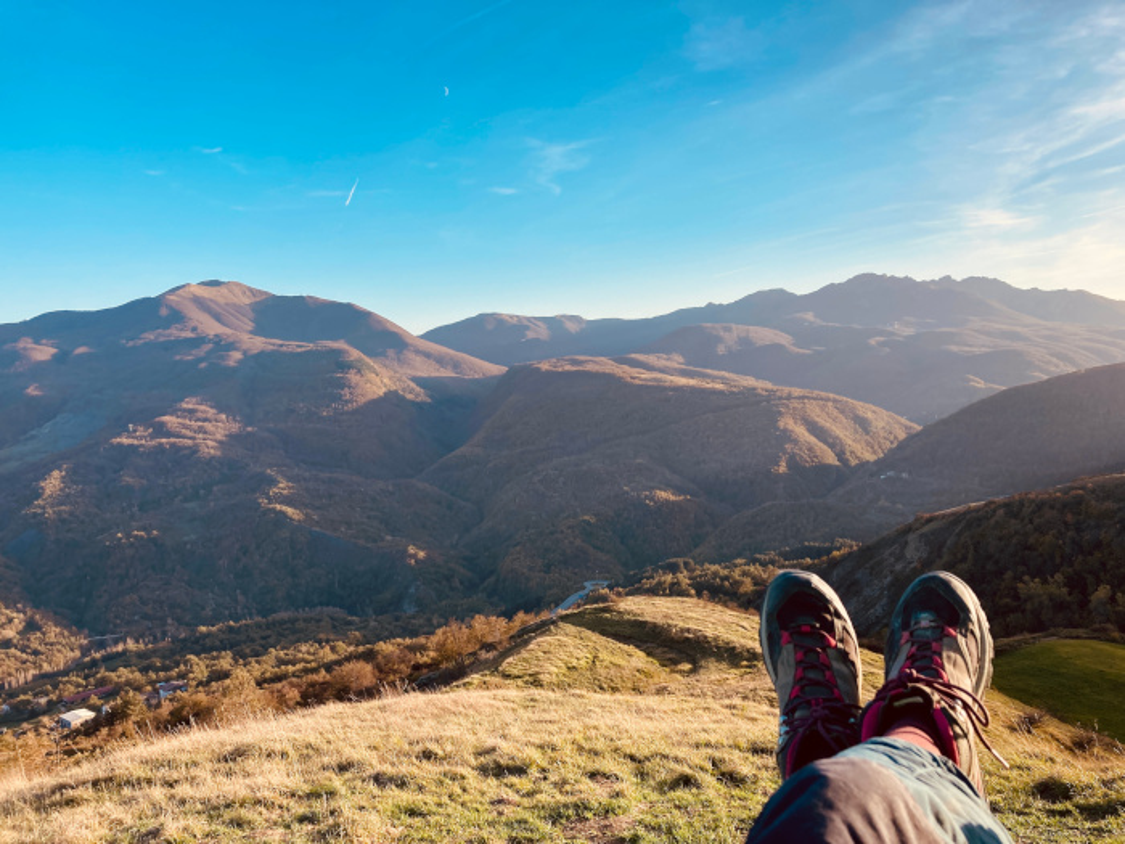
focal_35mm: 28
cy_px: 422
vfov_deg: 49.7
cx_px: 562
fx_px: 910
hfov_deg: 63.4
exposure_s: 1/979
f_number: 1.8
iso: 20
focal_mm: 3.99
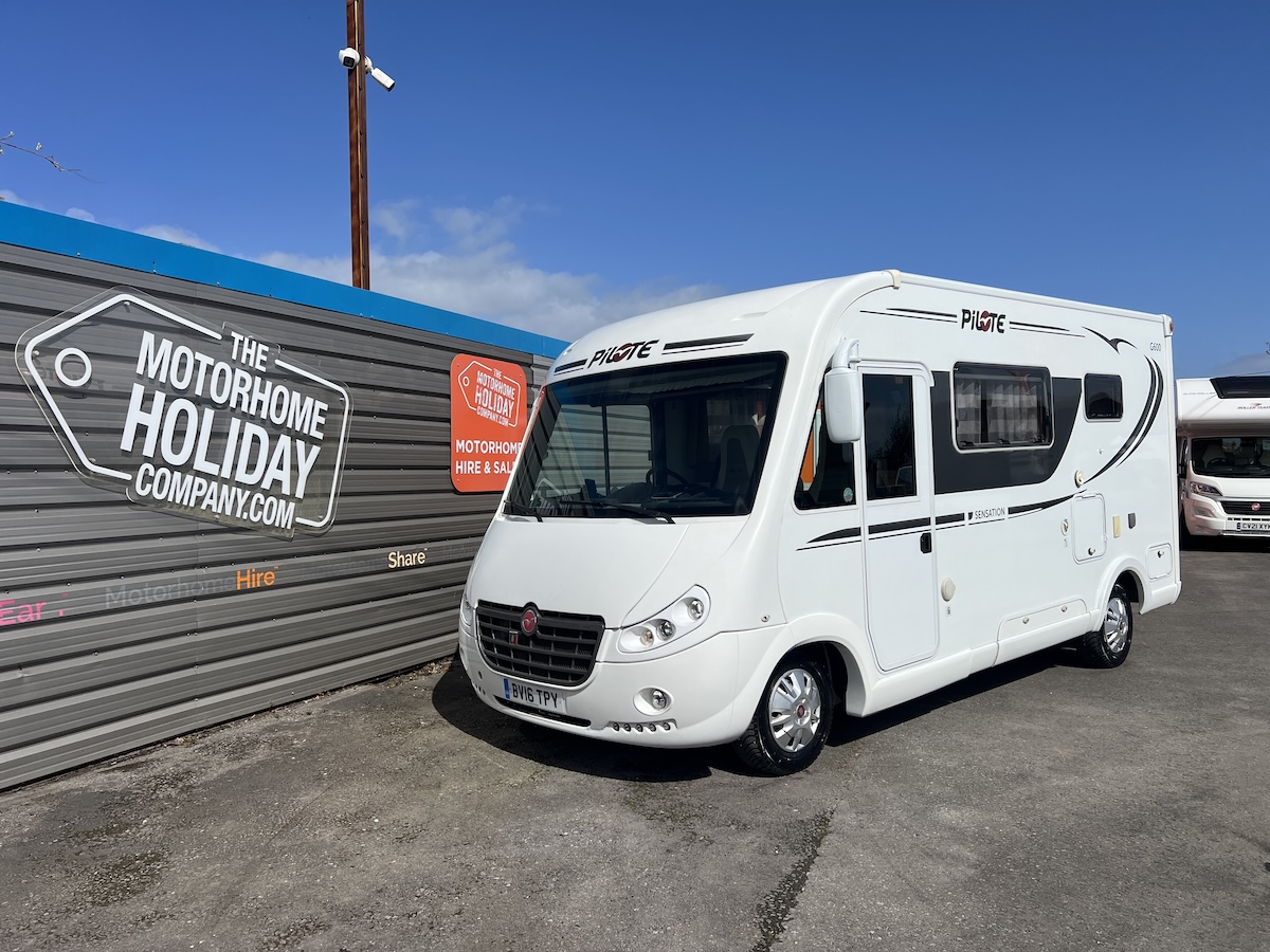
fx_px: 954
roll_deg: +0.2
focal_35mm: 26
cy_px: 476
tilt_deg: +0.5
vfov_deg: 53.1
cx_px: 635
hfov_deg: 67.3
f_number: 1.5
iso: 50
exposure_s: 1/9434
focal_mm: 5.7
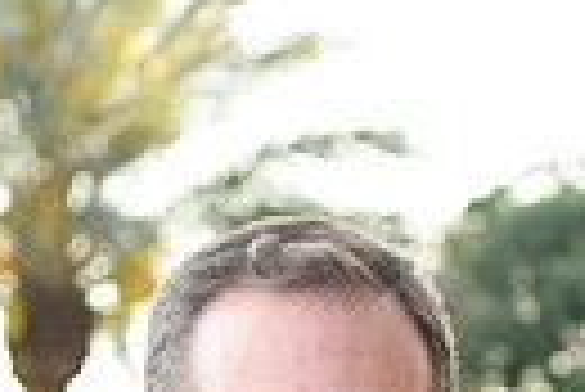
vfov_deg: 8.4
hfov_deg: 12.9
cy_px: 755
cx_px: 621
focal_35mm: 156
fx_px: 2538
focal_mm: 35
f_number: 2.5
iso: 1000
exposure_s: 1/640
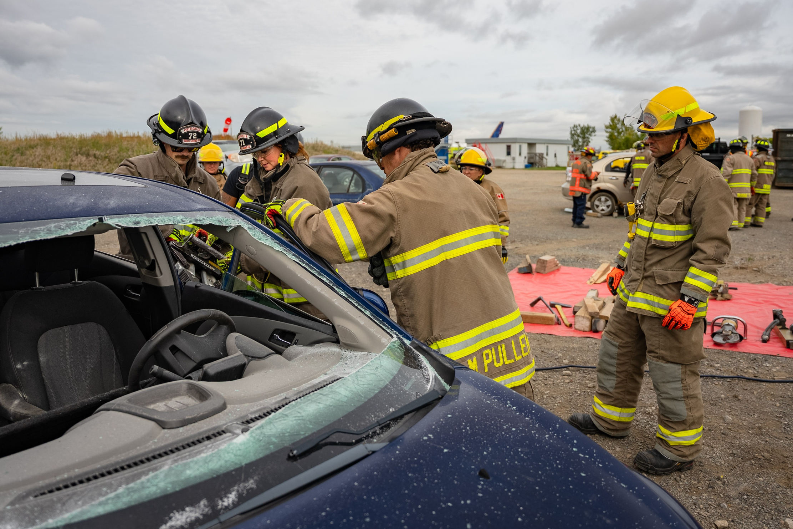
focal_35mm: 30
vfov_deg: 43.4
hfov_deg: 61.9
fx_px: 661
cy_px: 212
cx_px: 385
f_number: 2.8
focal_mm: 24
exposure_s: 1/1250
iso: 100
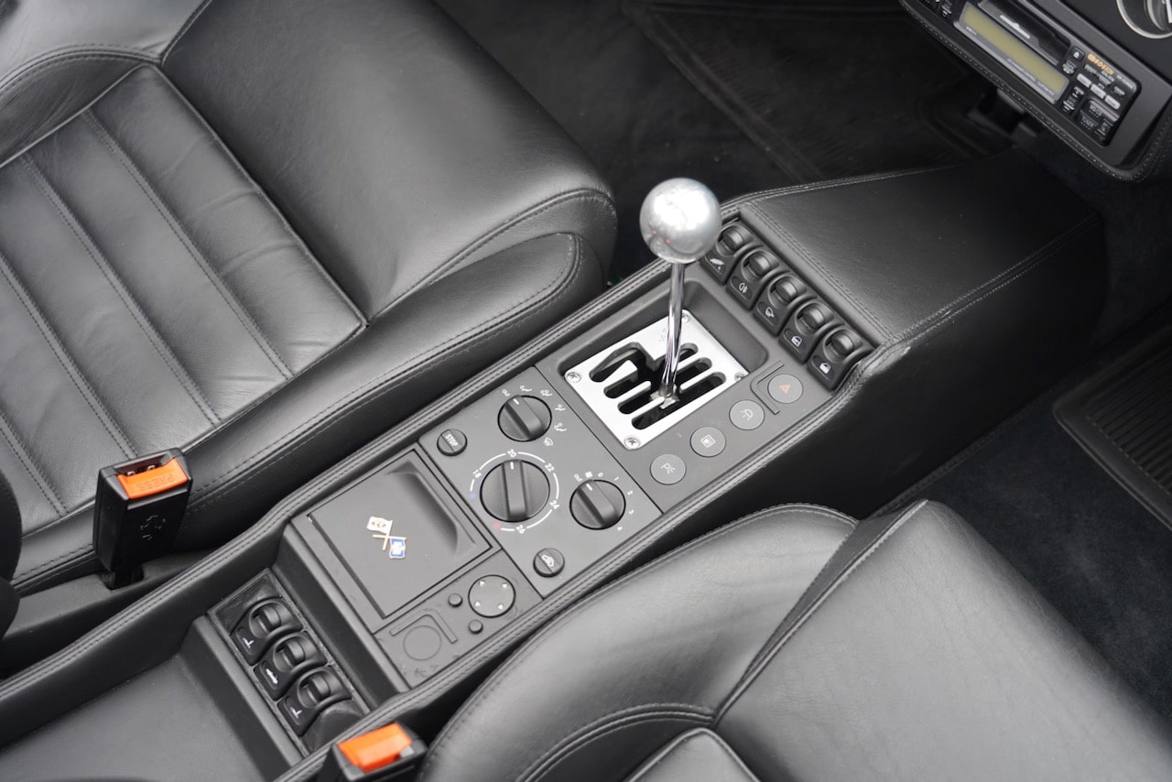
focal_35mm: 44
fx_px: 1433
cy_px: 391
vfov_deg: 30.5
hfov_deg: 44.5
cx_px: 586
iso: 640
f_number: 4
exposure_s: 1/160
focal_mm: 44
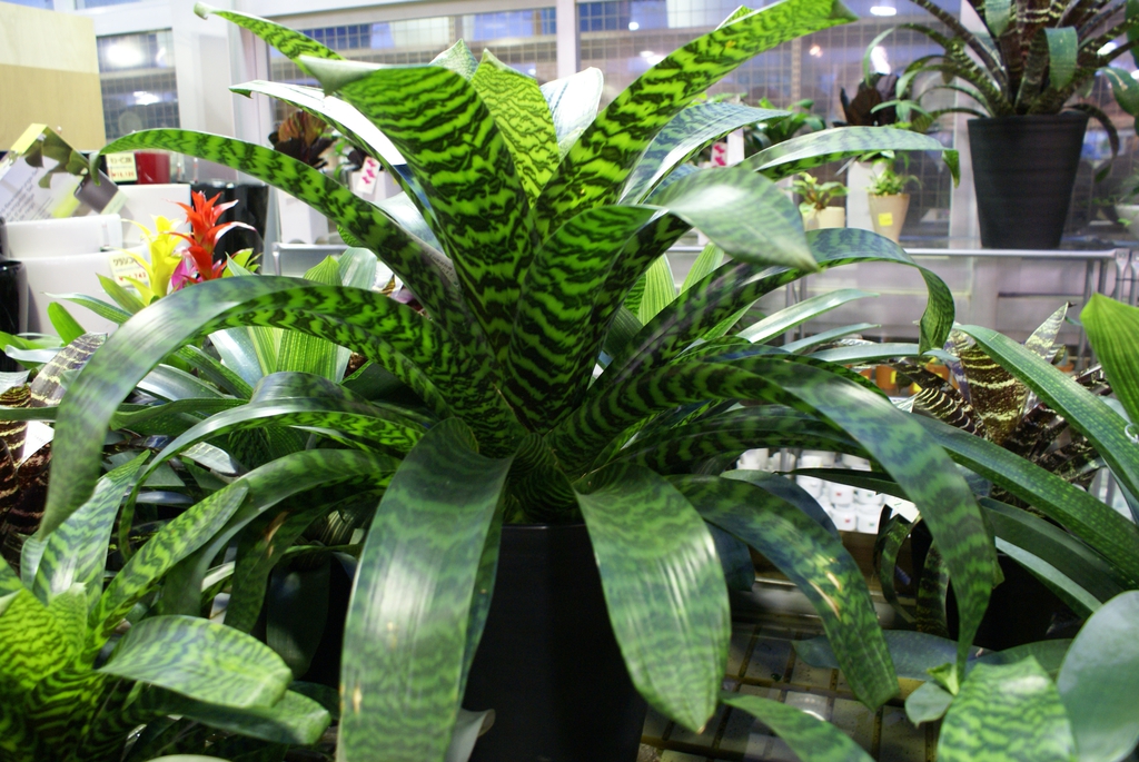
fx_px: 950
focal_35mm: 30
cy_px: 381
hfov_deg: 61.9
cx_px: 570
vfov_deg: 43.7
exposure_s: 1/10
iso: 400
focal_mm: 20
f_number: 4
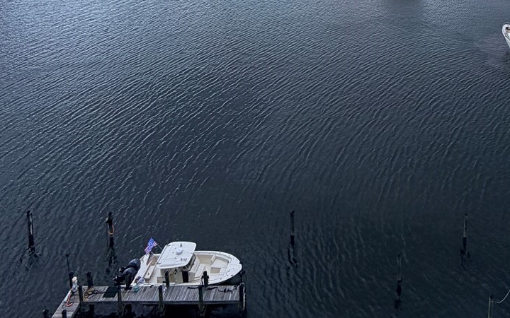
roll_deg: -0.4
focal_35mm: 33
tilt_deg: -6.2
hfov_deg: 56.1
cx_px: 363
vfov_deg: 31.0
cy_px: -83
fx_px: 459
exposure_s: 1/194
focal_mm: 2.22
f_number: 2.2
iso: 40
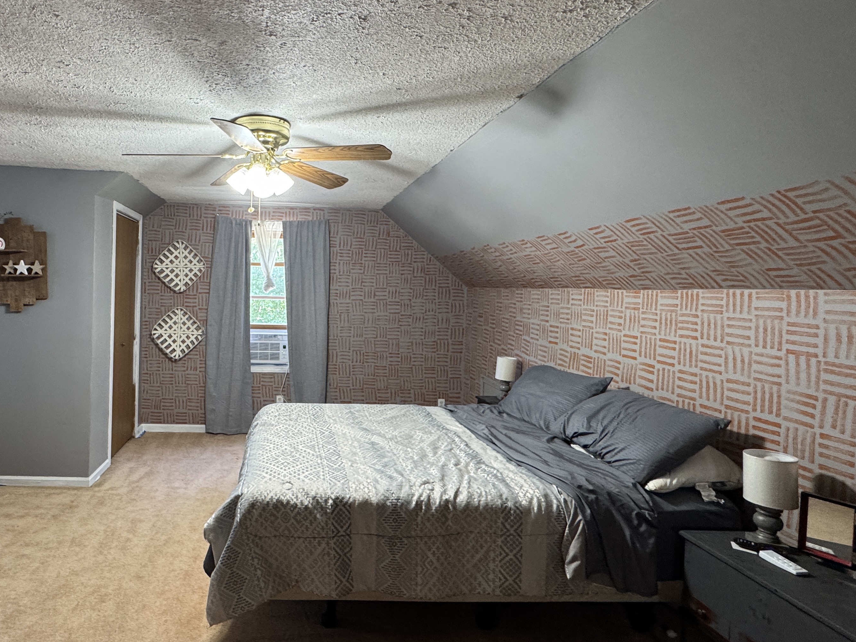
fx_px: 519
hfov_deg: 76.7
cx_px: 292
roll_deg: -1.6
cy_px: 301
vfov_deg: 63.4
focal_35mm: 21
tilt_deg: -1.7
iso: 250
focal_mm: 2.22
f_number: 2.2
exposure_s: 1/60
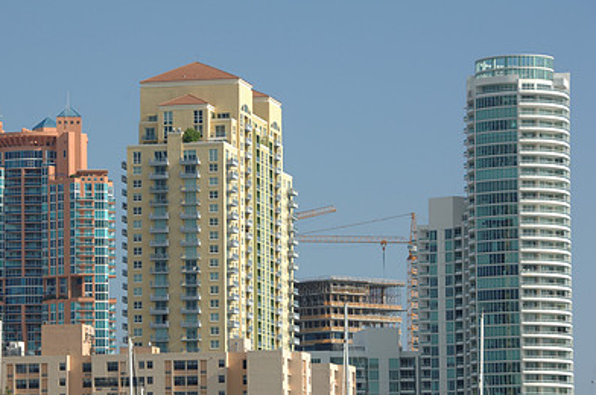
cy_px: 250
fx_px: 3008
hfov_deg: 11.3
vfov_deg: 7.5
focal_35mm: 182
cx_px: 169
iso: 100
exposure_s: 1/250
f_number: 8.5
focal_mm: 82
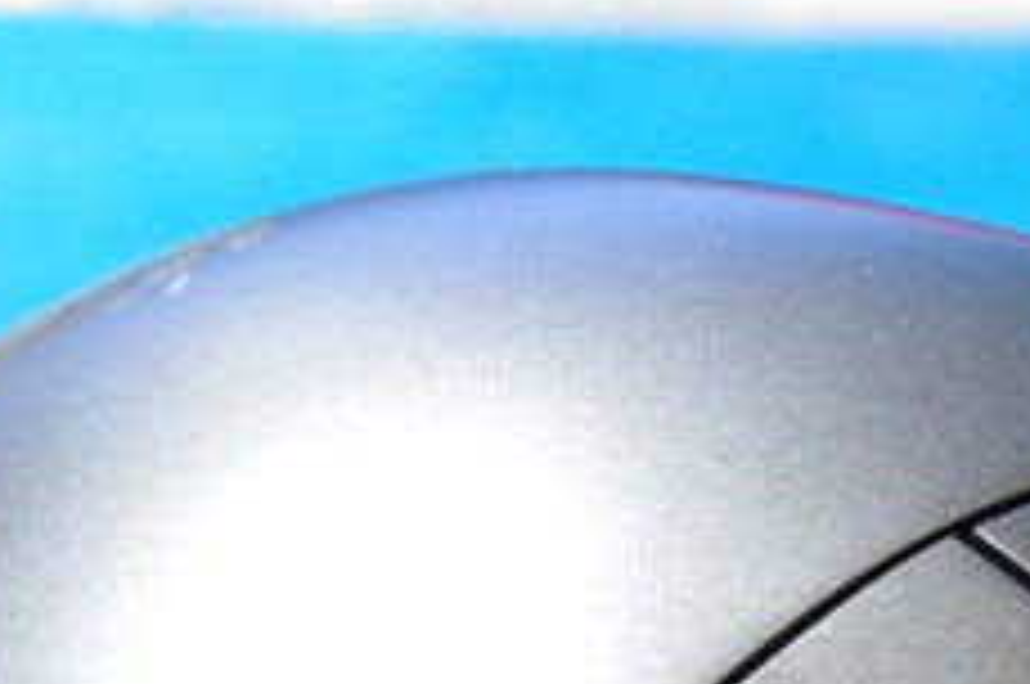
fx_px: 6257
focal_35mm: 219
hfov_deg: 9.4
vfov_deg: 6.2
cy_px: 774
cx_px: 873
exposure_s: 1/6
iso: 400
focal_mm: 32.5
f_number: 4
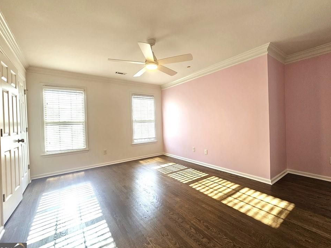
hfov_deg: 102.1
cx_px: 165
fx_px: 134
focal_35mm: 14
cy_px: 122
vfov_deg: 85.7
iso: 80
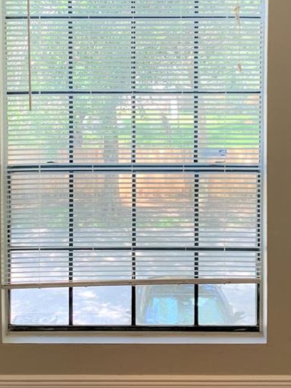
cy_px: 104
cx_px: 131
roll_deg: -1.1
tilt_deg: -2.3
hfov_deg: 23.3
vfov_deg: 30.3
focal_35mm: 63
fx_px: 706
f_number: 1.8
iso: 80
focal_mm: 4.25
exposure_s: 1/120
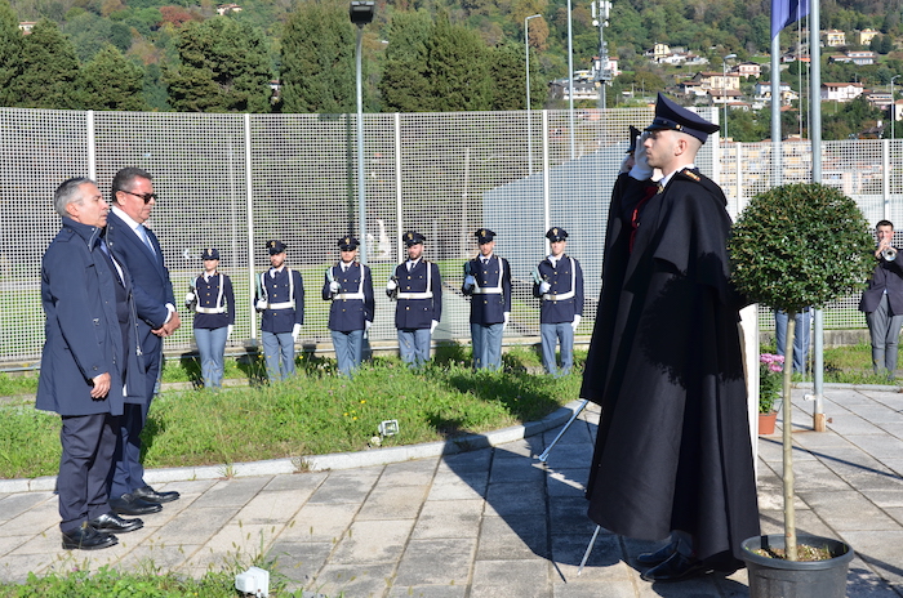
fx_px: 1127
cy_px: 299
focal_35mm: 45
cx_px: 452
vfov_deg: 29.8
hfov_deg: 43.7
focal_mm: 30
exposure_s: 1/400
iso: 200
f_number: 10
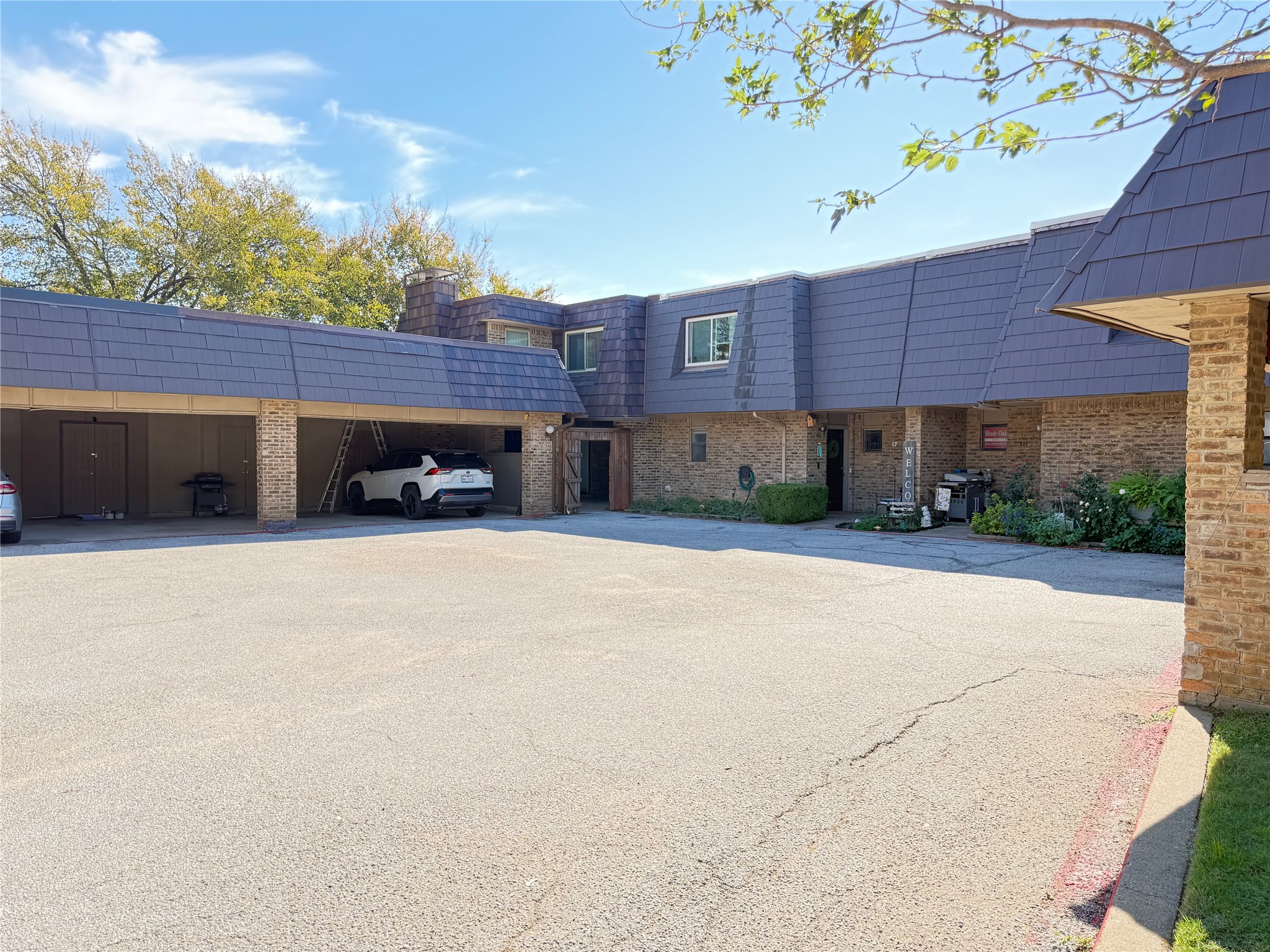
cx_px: 635
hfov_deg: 71.6
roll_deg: -0.7
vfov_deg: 56.8
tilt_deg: -0.7
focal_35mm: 24
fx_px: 881
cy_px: 476
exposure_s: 1/450
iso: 80
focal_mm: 6.76
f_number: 1.78
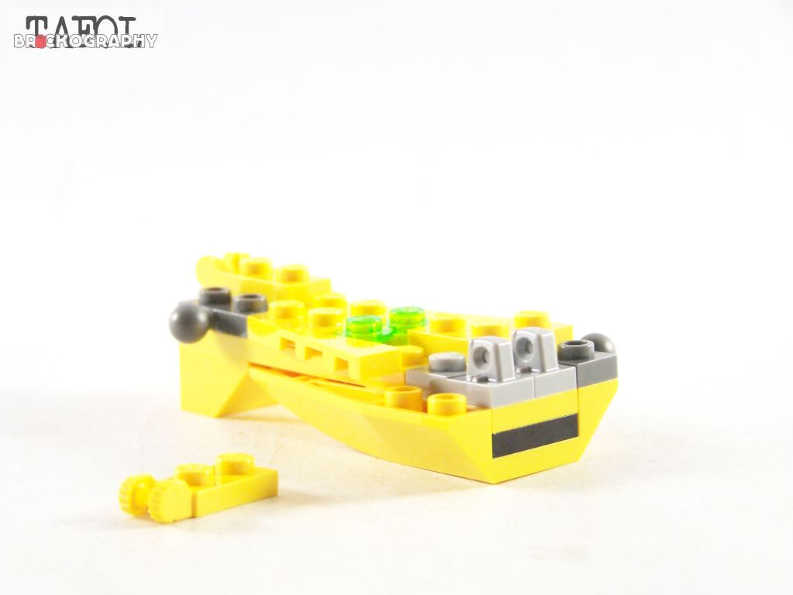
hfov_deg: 18.7
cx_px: 396
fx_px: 2405
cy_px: 298
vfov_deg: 14.1
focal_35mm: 105
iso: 400
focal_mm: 17.5
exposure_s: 1/60
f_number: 3.2
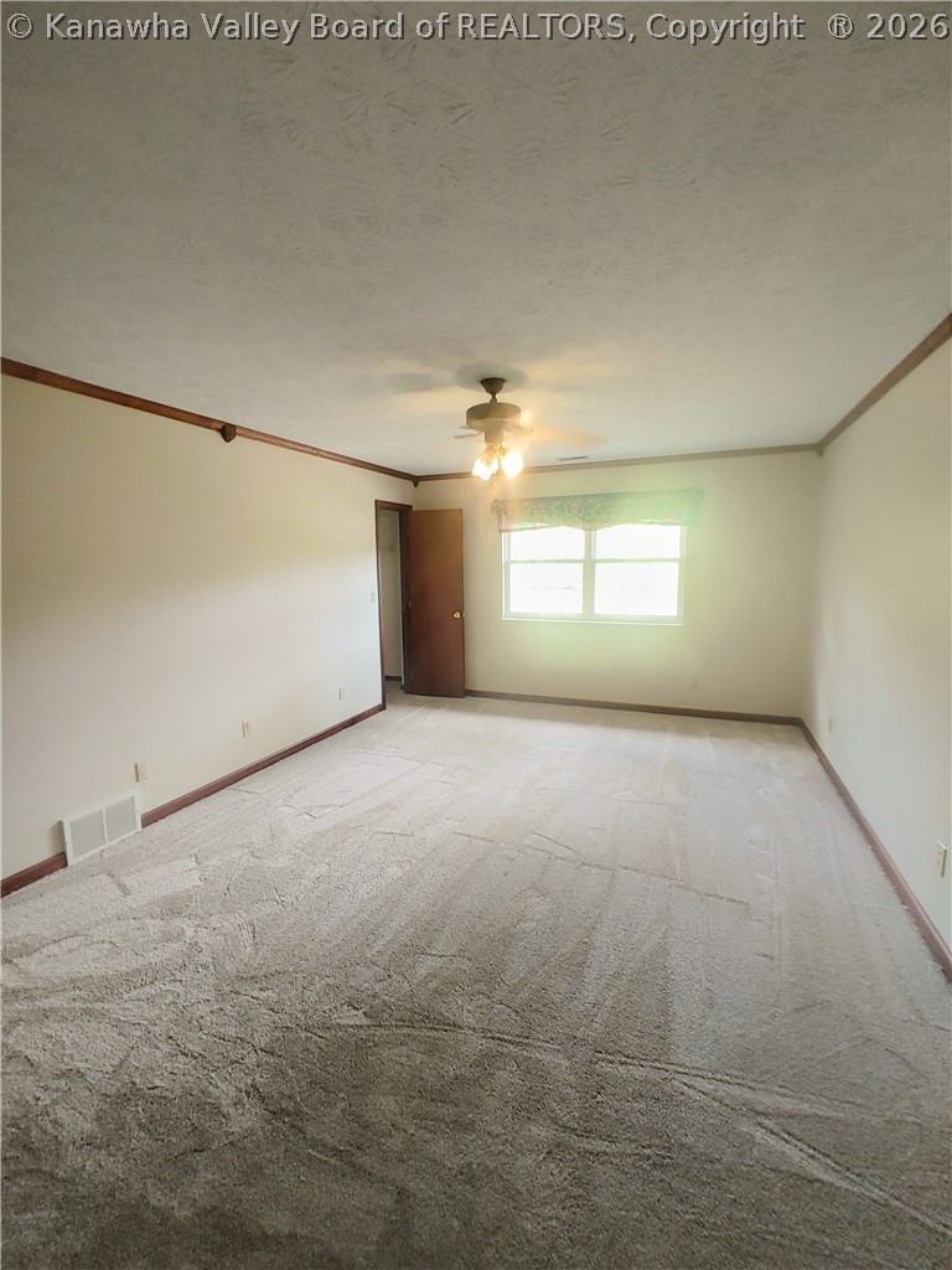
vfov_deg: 98.2
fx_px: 550
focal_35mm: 15
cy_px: 635
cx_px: 476
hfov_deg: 81.7
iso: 150
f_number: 1.9
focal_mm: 1.78
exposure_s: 1/24
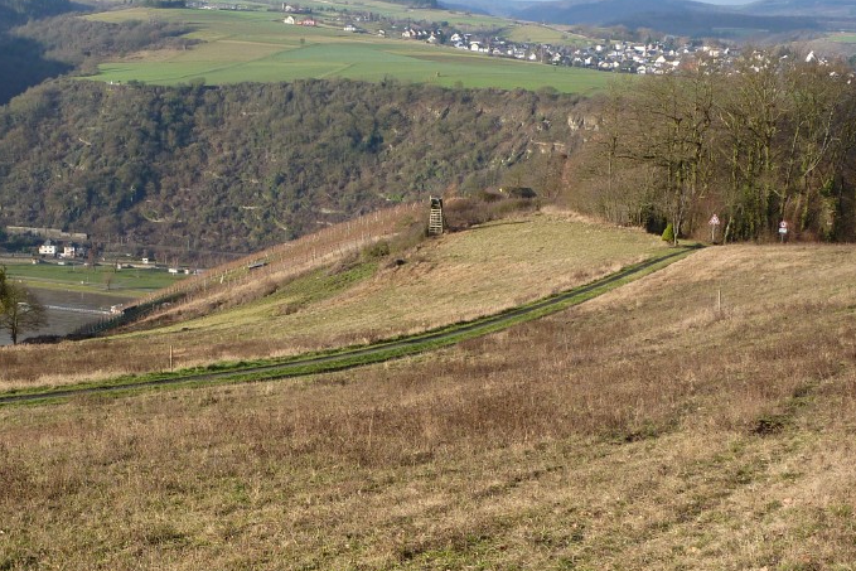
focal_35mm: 58
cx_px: 270
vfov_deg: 23.3
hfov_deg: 34.1
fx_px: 1379
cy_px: 384
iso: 80
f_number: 4
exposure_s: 1/250
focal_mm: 6.1
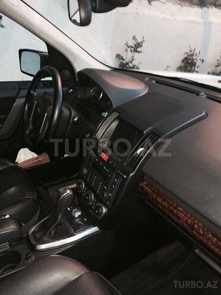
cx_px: 110
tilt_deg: -23.2
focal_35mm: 29
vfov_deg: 61.7
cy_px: 148
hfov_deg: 48.2
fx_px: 247
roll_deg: -2.8
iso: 200
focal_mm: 4.15
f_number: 2.2
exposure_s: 1/16
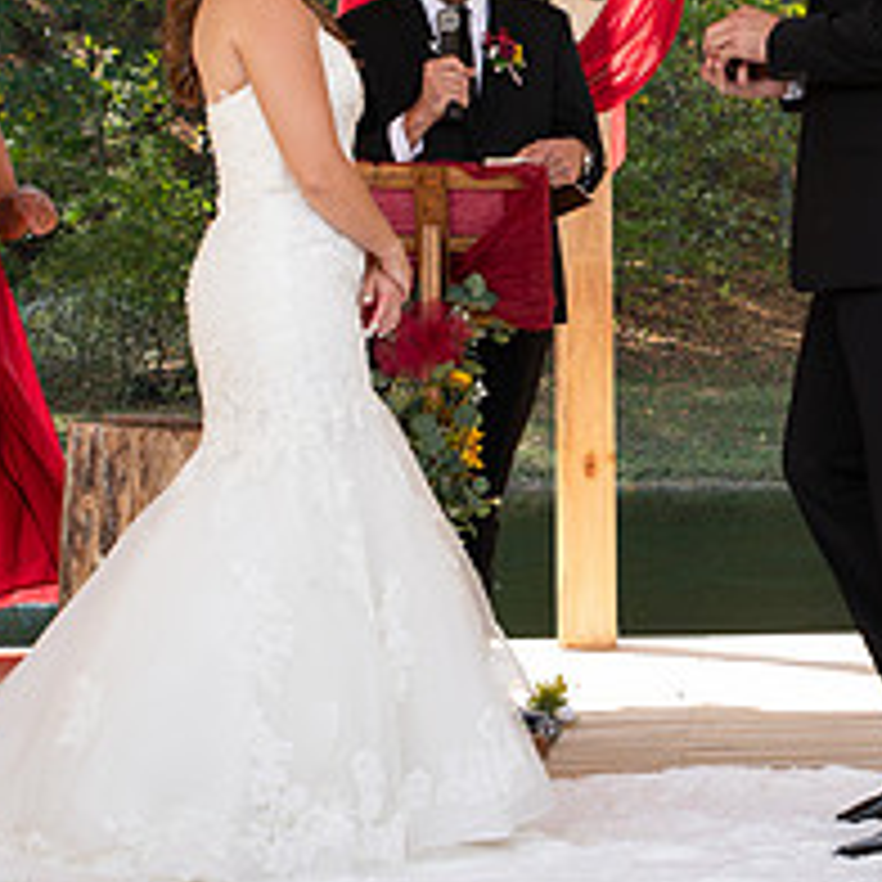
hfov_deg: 15.6
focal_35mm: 110
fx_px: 3171
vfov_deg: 15.8
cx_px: 841
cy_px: 262
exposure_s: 1/200
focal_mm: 40
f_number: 4.5
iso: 320
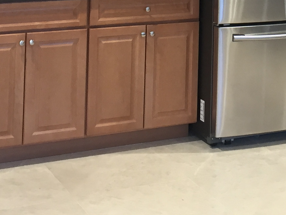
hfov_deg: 19.7
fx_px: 818
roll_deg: -2.1
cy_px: -129
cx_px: 217
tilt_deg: -0.4
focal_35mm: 99
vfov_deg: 13.8
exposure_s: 1/30
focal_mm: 4.15
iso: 64
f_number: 2.2
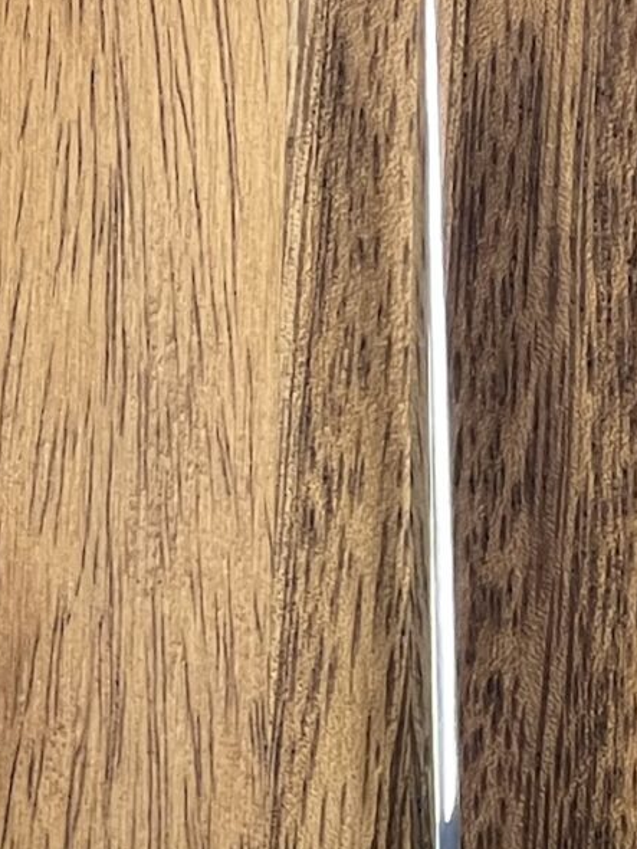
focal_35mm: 334
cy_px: 1350
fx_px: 8189
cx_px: 821
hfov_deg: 4.4
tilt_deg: -87.6
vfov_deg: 5.9
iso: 200
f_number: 2.8
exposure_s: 1/100
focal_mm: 9
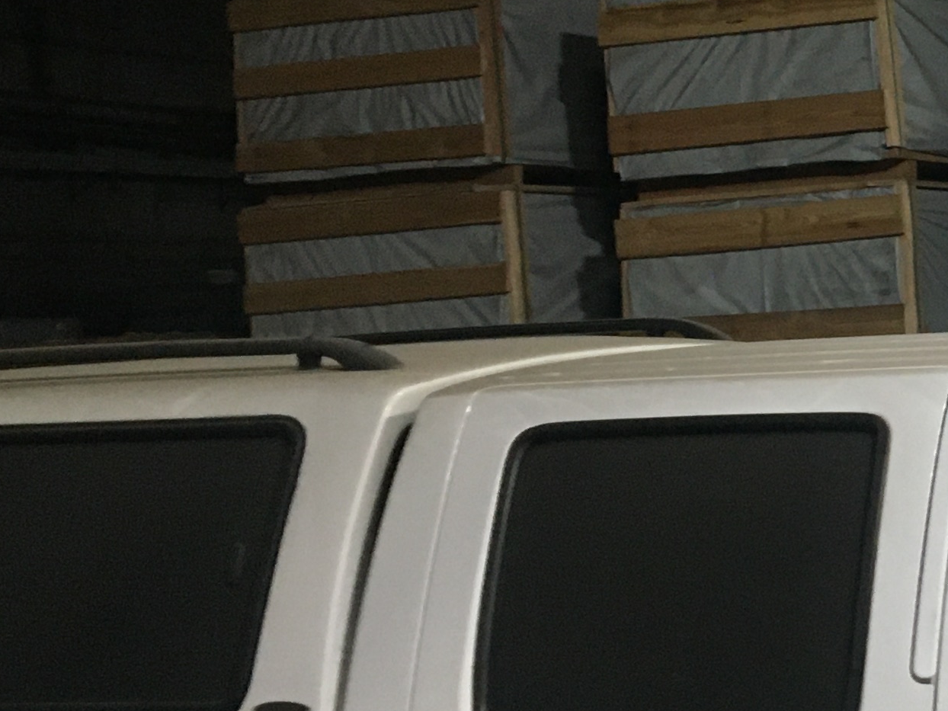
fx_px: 2574
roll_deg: +3.0
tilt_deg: +2.4
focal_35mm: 94
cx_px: 1385
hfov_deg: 18.6
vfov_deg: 15.7
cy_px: 203
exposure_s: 1/33
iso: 160
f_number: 2.2
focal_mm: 4.15
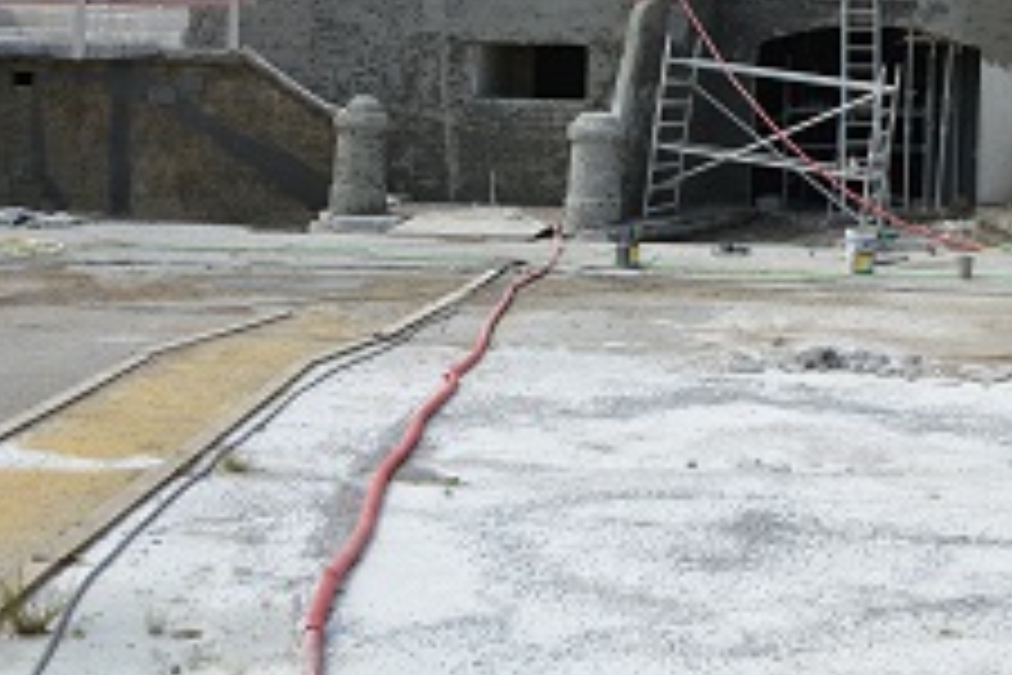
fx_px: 1687
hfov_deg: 31.5
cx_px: 945
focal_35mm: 60
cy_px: -52
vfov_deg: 21.5
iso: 100
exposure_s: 1/250
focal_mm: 18
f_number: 8
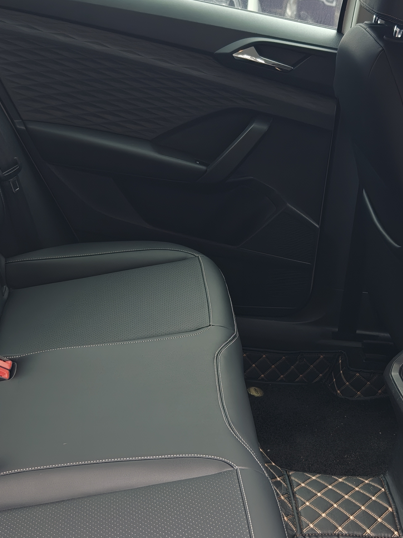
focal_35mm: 55
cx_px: 244
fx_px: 854
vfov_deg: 34.9
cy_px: 255
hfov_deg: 26.5
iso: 200
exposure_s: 1/116
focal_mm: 8.67
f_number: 1.8
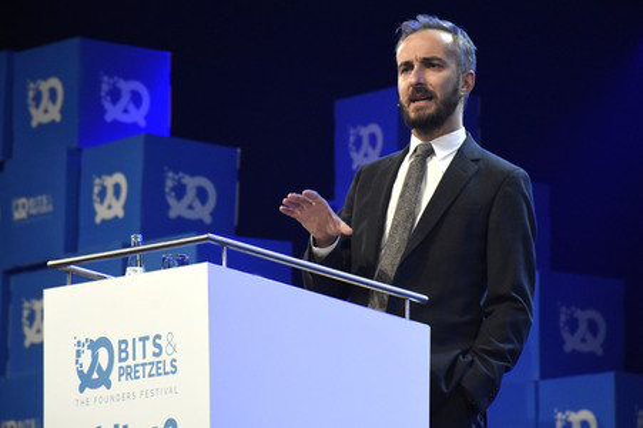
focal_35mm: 210
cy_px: 214
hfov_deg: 9.8
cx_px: 322
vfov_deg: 6.5
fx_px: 3748
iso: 3200
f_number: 6.3
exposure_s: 1/160
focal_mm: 140
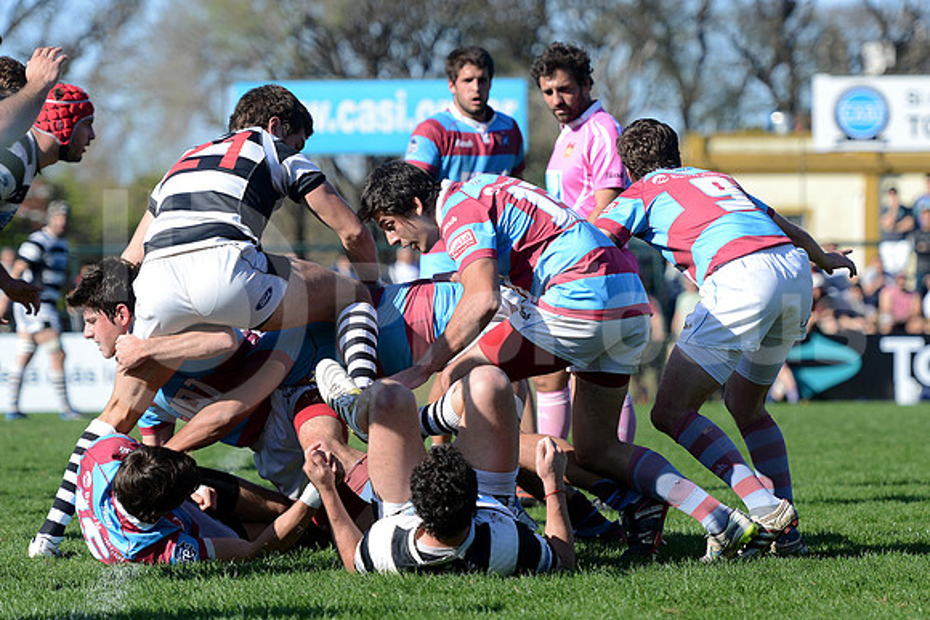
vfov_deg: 7.9
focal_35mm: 175
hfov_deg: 11.7
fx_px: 4522
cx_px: 465
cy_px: 310
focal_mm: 175
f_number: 4
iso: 320
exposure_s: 1/1600
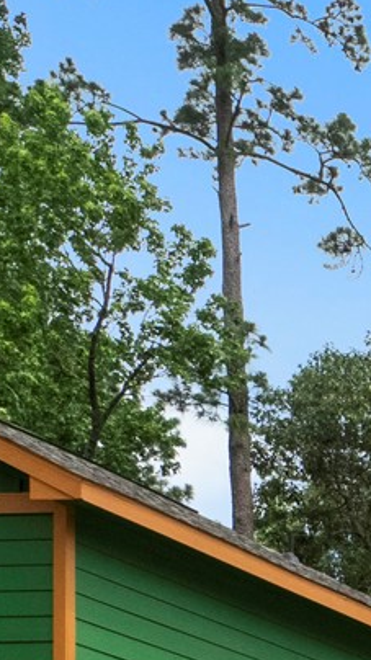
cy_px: 1036
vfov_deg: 15.4
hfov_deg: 7.5
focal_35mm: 127
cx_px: 1363
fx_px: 2220
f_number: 8
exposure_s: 1/640
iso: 2000
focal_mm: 15
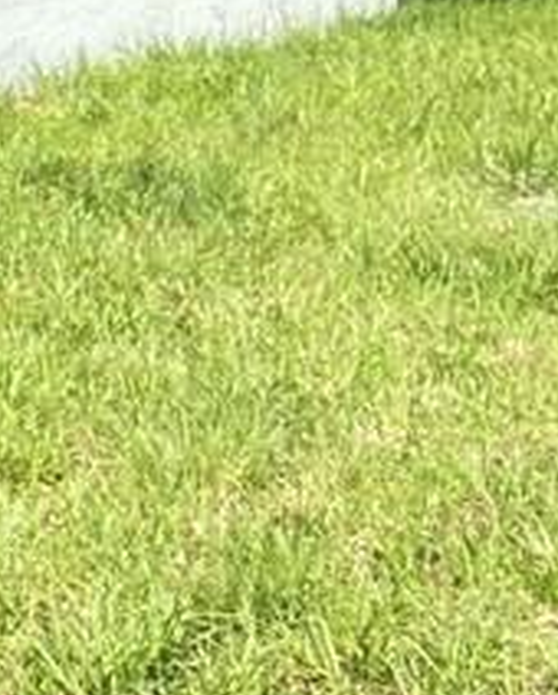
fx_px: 2886
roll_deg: +0.5
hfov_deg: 8.7
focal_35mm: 140
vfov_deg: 12.8
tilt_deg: +3.7
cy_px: -436
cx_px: -1221
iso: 25
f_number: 2.2
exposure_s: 1/339
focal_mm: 2.22
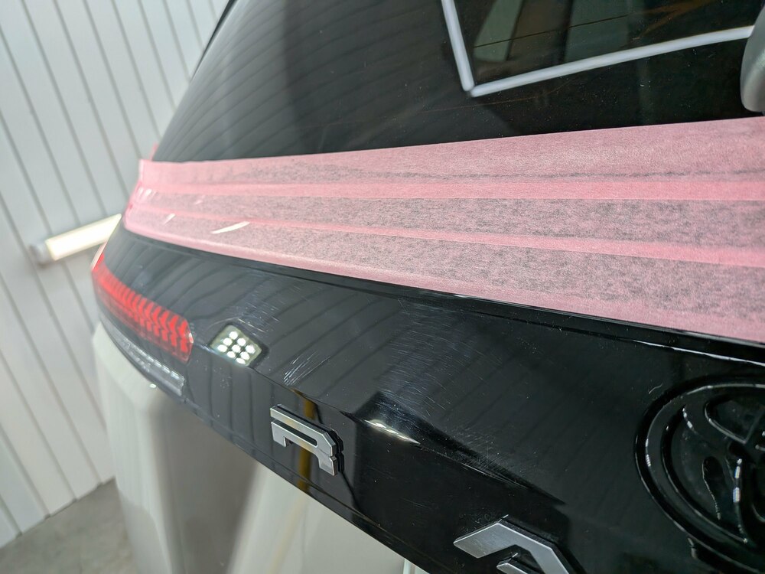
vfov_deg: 56.8
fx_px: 530
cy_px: 287
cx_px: 382
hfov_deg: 71.6
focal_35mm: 24
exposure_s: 1/936
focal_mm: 4.53
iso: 29
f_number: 1.7
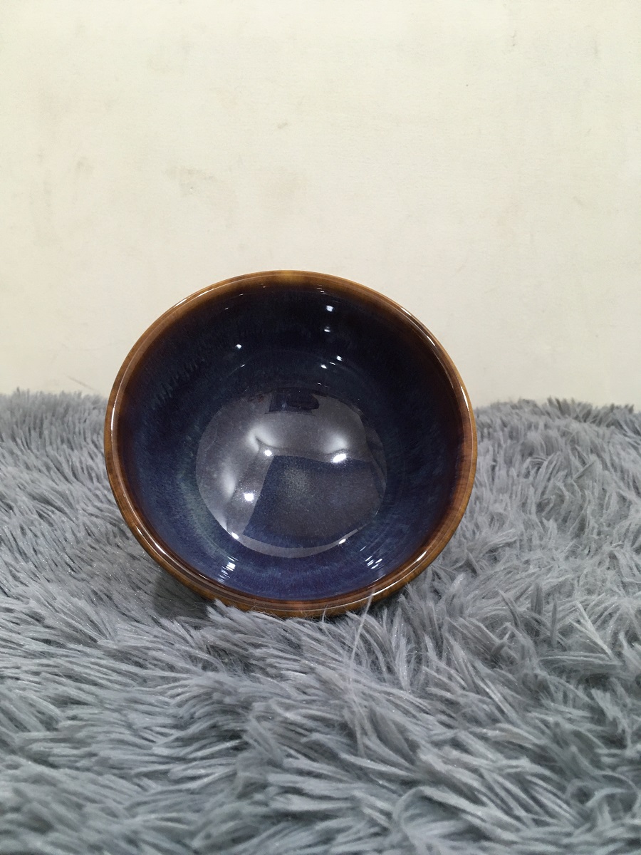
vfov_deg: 61.7
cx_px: 320
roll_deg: -0.7
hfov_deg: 48.2
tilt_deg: -13.3
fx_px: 716
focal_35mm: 29
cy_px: 428
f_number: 2.2
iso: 125
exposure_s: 1/33
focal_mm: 4.15
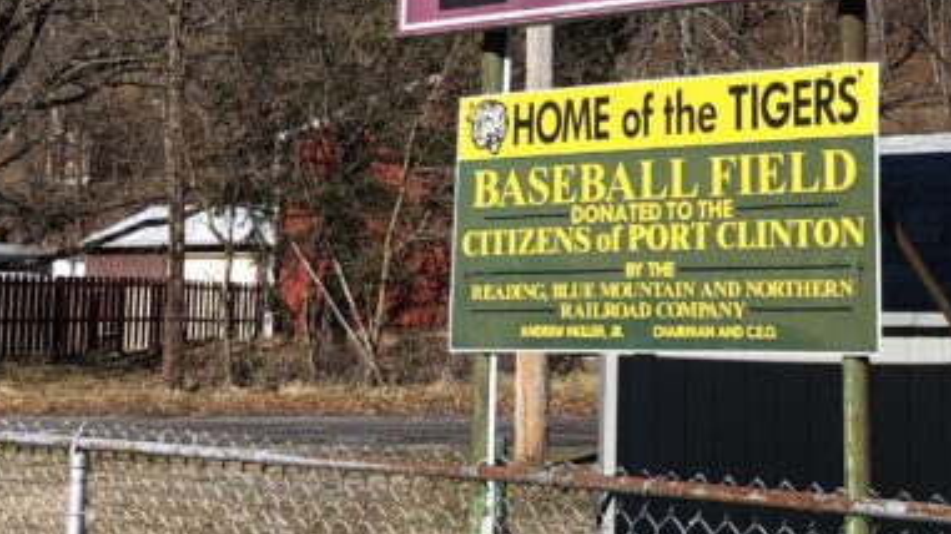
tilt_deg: +9.7
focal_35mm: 82
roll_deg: +0.5
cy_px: -57
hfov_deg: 25.6
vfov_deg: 14.4
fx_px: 2067
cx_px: 724
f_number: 1.8
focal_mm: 4
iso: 20
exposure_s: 1/1779
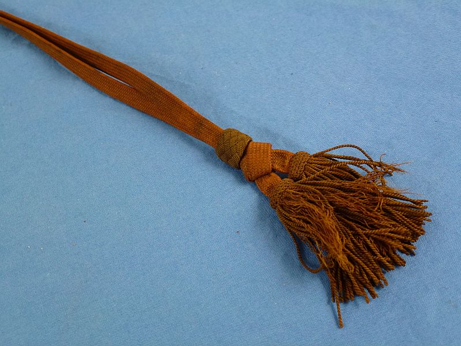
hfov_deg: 38.9
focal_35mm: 49
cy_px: 173
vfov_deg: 29.7
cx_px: 230
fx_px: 653
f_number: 4.1
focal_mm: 8.7
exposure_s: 1/80
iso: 250
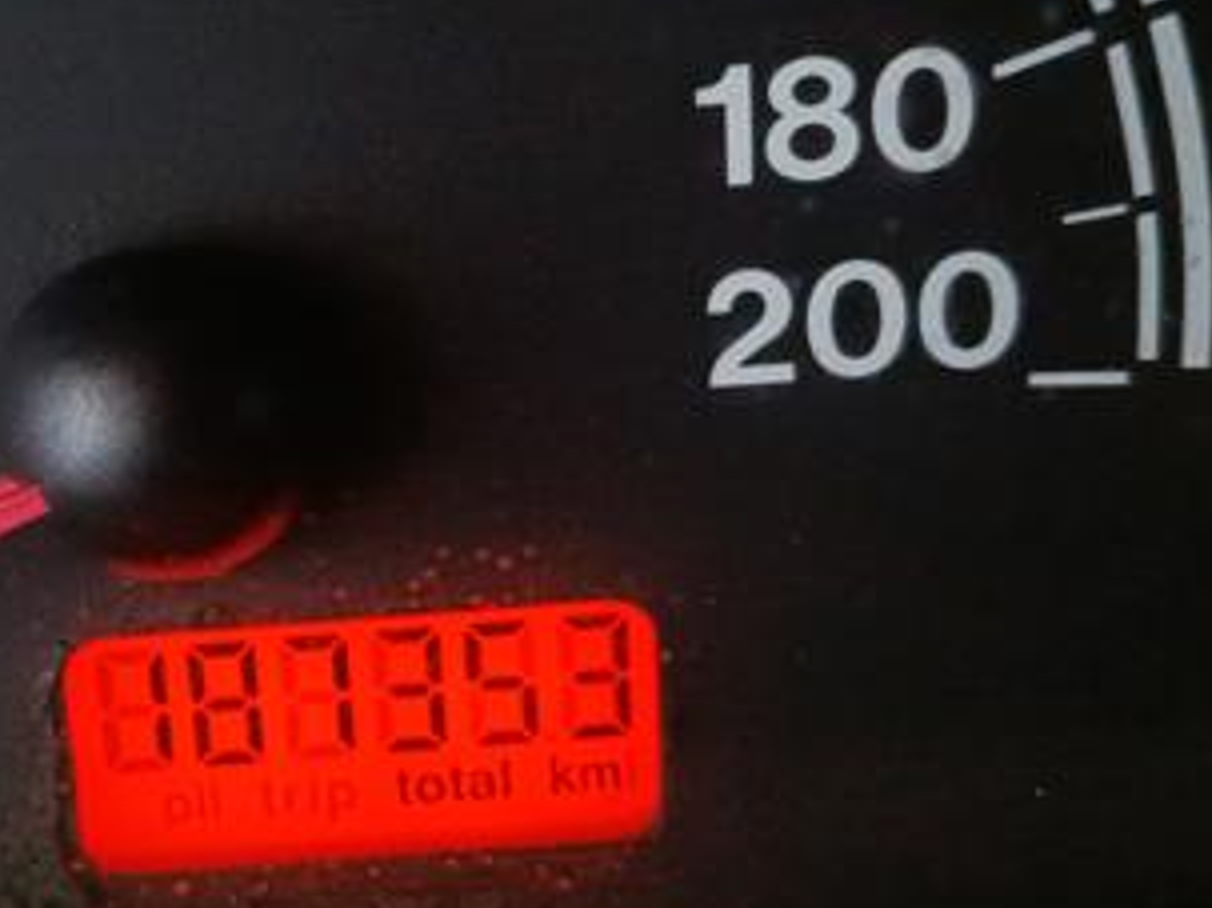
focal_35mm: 55
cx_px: 172
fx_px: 1925
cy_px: 320
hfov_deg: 33.5
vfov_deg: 26.4
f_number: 1.8
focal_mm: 4.81
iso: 2337
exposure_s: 1/30
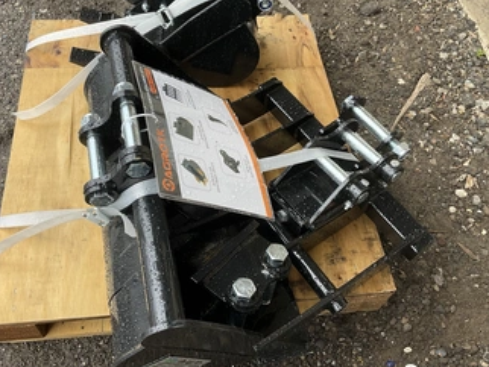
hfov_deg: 51.2
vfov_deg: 39.6
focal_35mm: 36
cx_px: 217
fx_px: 509
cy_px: 153
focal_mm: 3
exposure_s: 1/142
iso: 20
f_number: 1.8
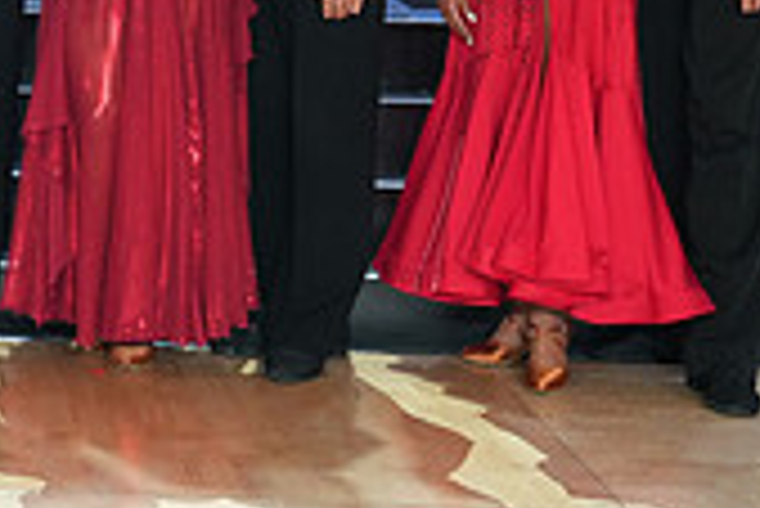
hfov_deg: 13.2
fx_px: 3079
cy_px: -326
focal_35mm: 146
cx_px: -427
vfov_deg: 9.1
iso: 2500
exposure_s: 1/400
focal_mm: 42.5
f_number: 4
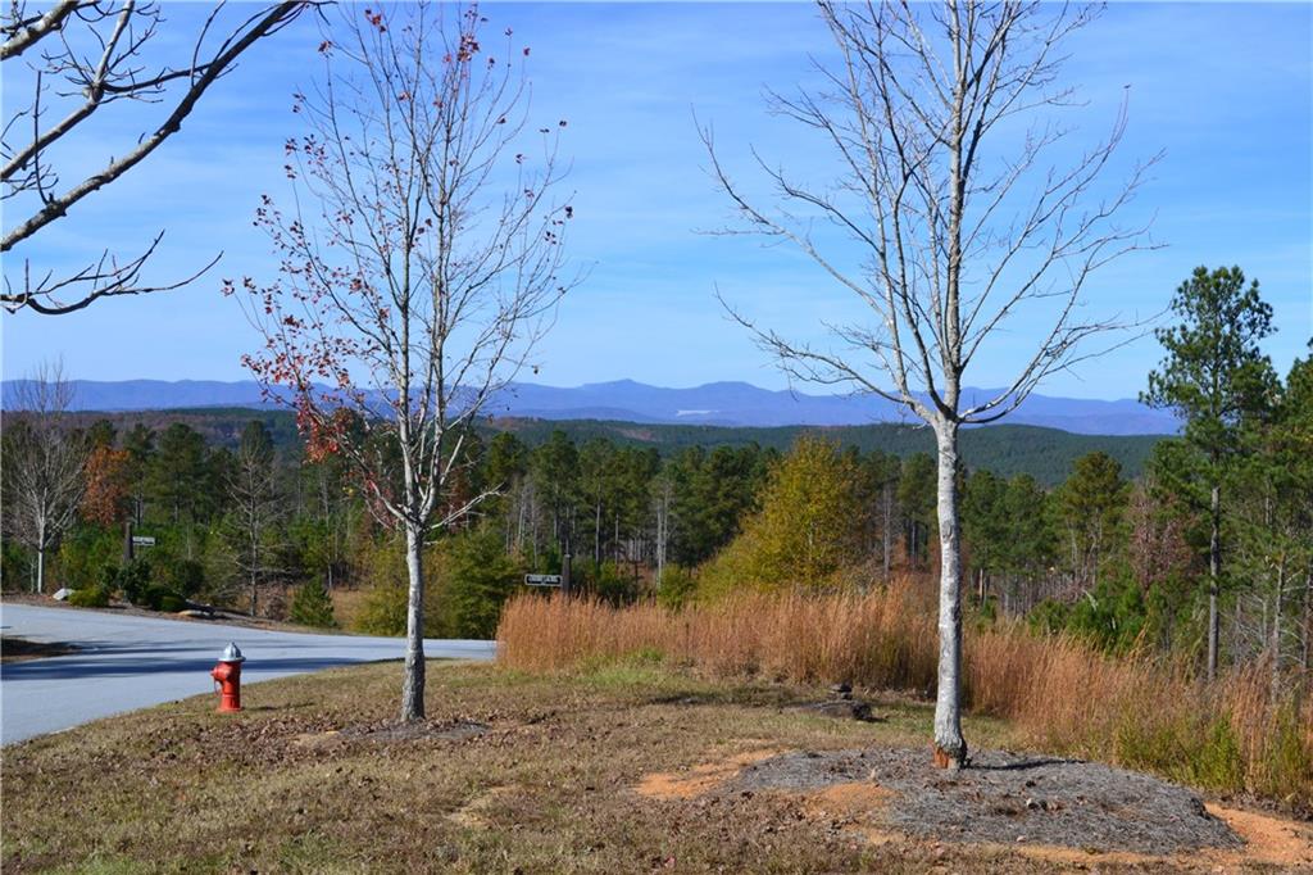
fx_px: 1750
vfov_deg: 28.1
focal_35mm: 48
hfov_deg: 41.1
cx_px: 656
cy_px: 438
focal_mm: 32
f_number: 11
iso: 360
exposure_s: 1/500
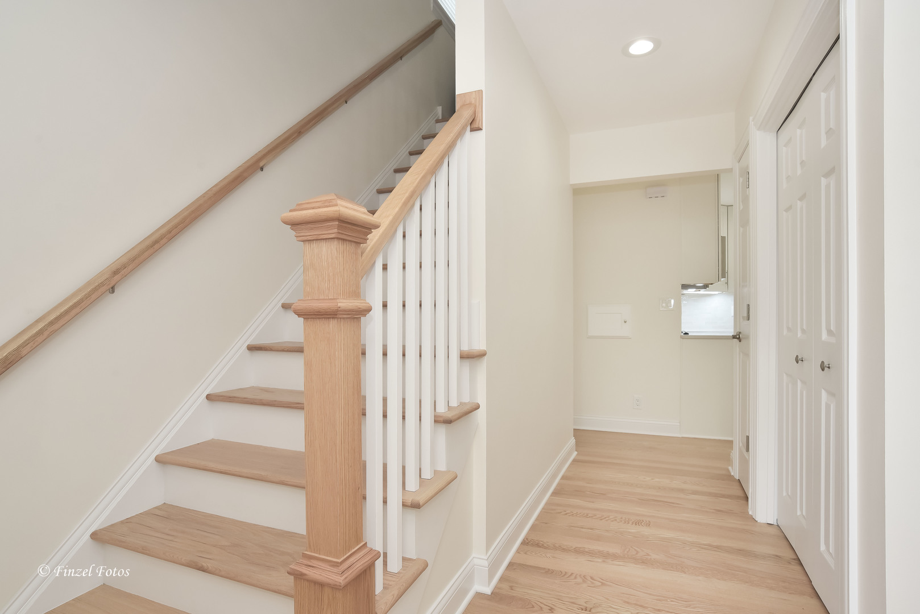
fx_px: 460
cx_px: 460
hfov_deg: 90.0
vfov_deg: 67.4
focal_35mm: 18
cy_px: 307
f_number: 8
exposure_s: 1/60
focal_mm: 18
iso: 400
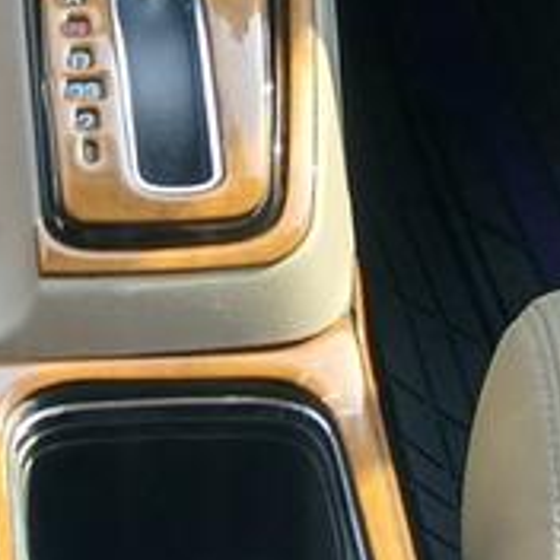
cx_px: 89
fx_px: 2453
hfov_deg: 12.9
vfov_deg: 12.0
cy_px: -445
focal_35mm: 134
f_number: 1.8
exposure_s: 1/60
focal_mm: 3.98
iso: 64
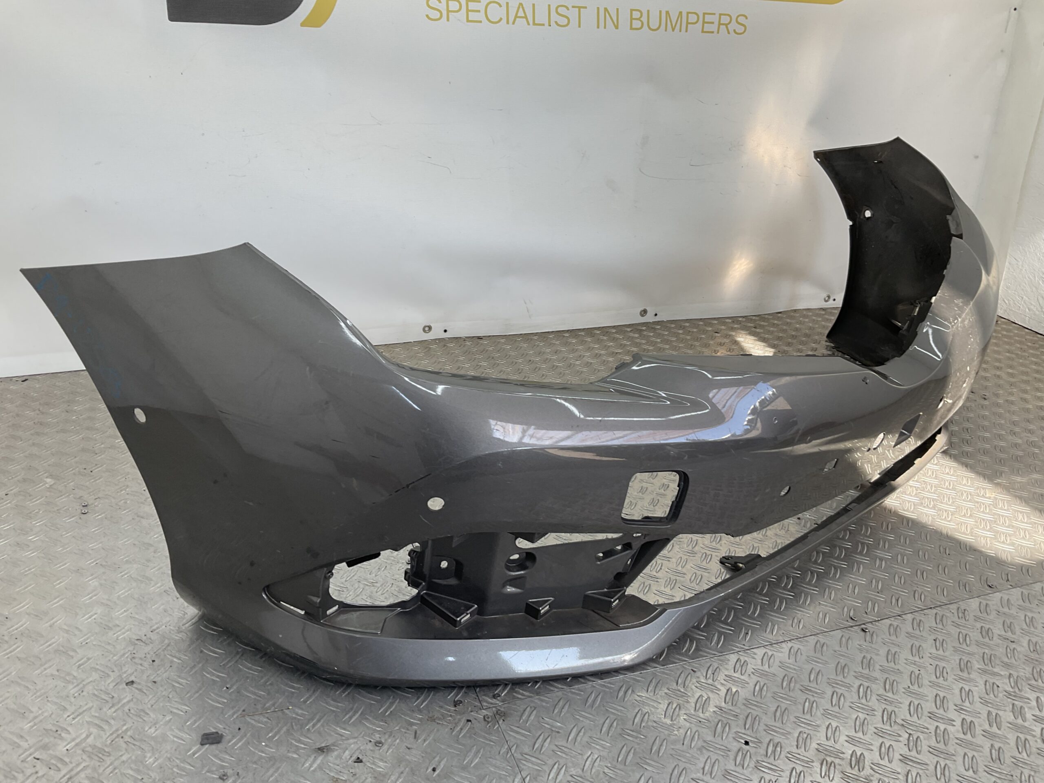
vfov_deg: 48.2
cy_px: 392
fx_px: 875
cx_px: 522
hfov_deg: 61.7
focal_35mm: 29
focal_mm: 3
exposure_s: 1/125
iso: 16
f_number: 1.8
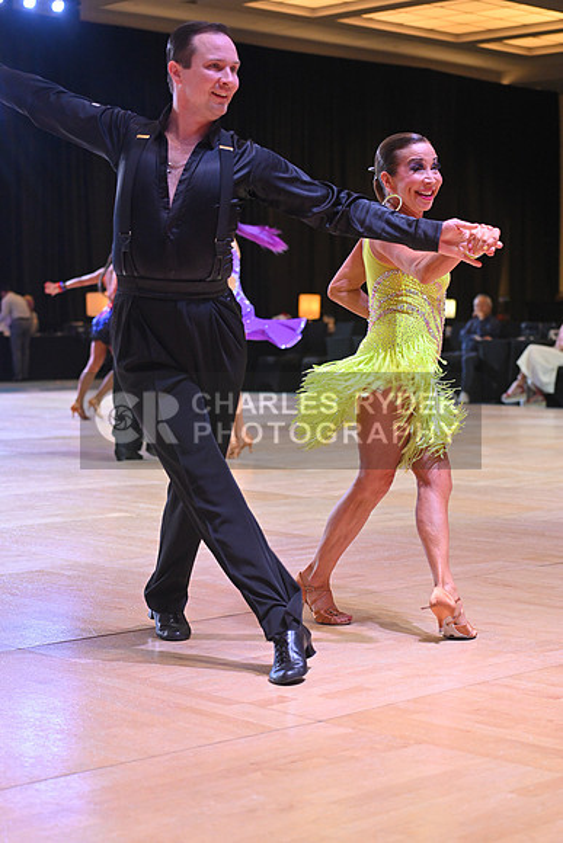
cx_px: 282
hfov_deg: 19.5
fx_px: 1641
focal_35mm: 70
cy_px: 422
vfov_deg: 28.8
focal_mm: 70
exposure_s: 1/250
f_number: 4
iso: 2000
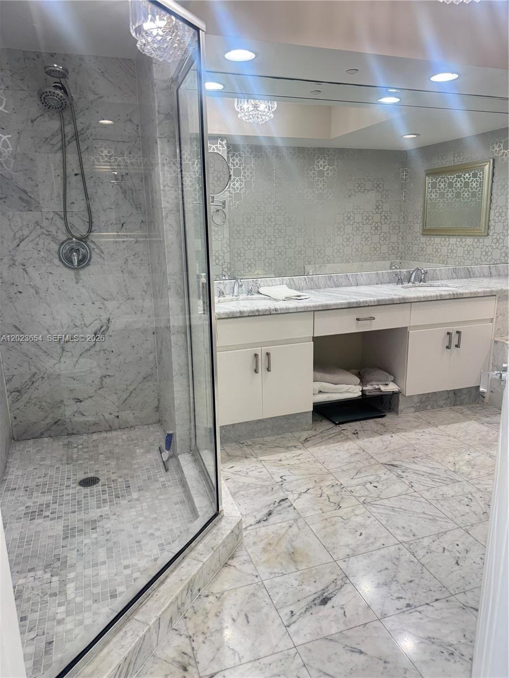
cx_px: 254
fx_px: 471
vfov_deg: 71.6
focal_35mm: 24
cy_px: 339
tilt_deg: -13.1
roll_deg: +1.4
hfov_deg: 56.8
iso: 200
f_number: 1.78
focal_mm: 6.76
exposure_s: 1/120
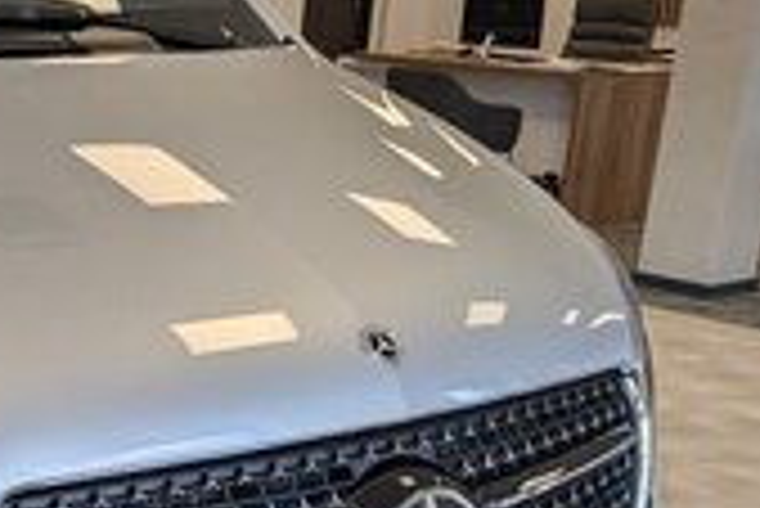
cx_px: -121
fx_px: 1521
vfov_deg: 18.7
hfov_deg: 25.5
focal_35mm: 72
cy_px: 423
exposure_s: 1/108
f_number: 1.68
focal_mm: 6.9
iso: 19
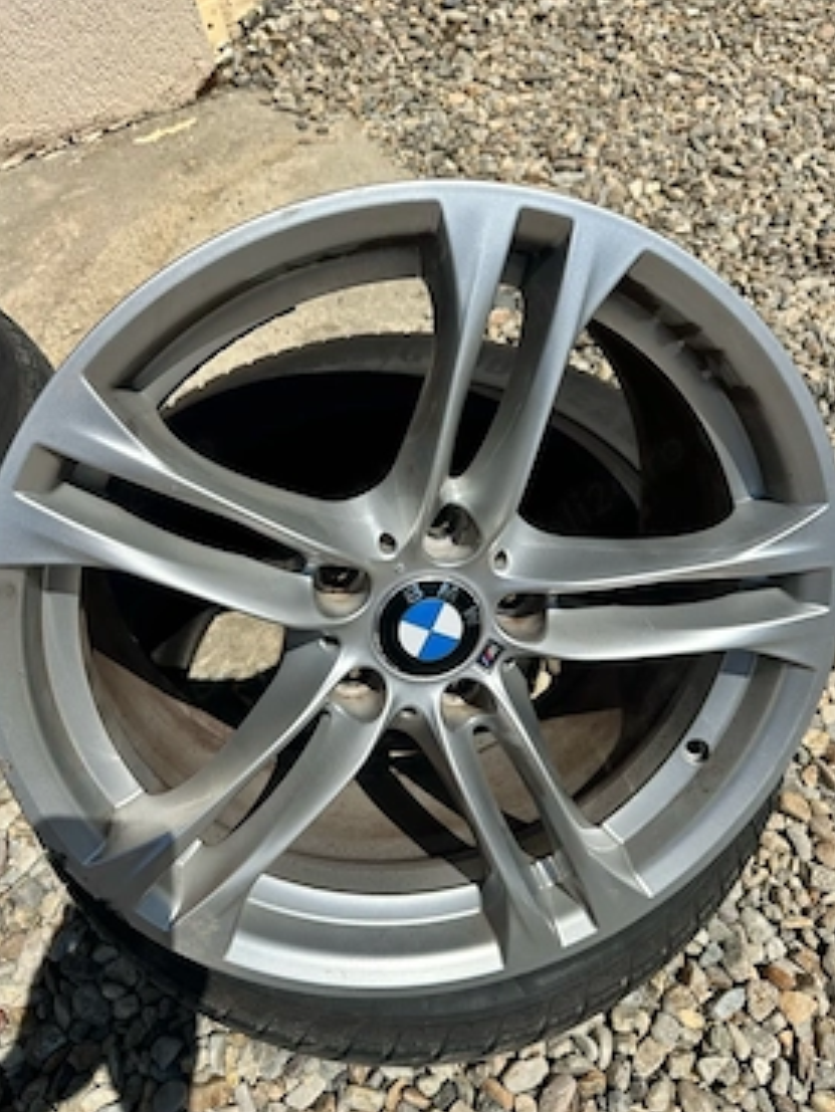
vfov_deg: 67.3
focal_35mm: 26
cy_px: 545
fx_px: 836
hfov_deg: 53.1
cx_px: 413
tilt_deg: -54.4
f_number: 1.78
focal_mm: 6.86
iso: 80
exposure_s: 1/8929
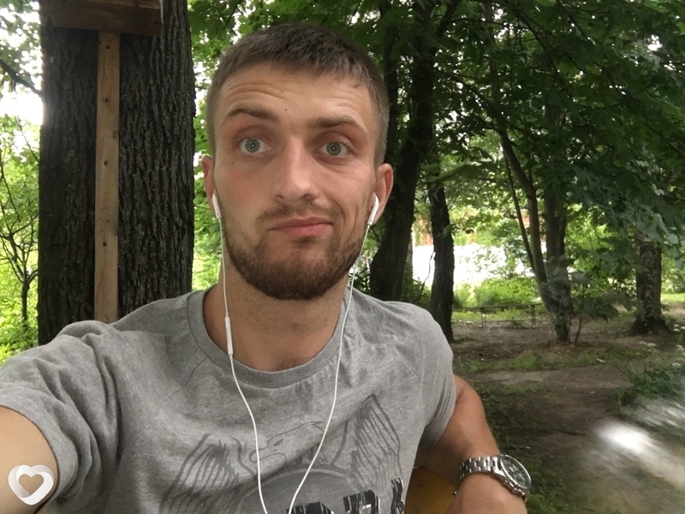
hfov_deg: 58.4
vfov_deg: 45.4
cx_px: 342
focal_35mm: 31
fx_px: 613
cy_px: 257
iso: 160
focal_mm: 2.65
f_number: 2.2
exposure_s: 1/17
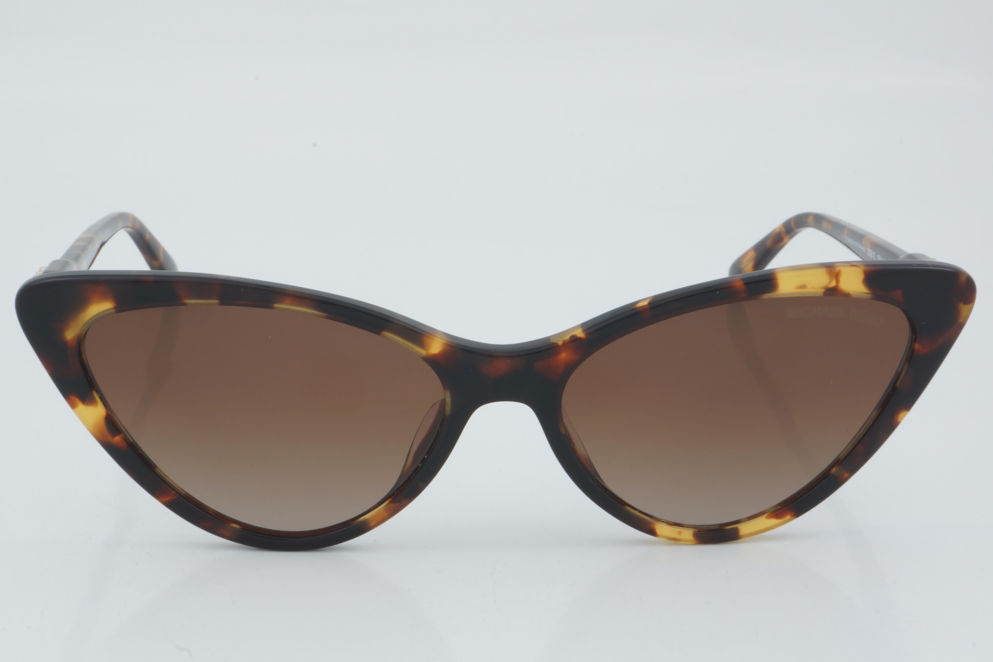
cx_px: 496
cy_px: 331
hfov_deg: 24.6
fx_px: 2275
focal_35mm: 82
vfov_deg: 16.6
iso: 100
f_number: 32
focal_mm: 55
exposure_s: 1/3
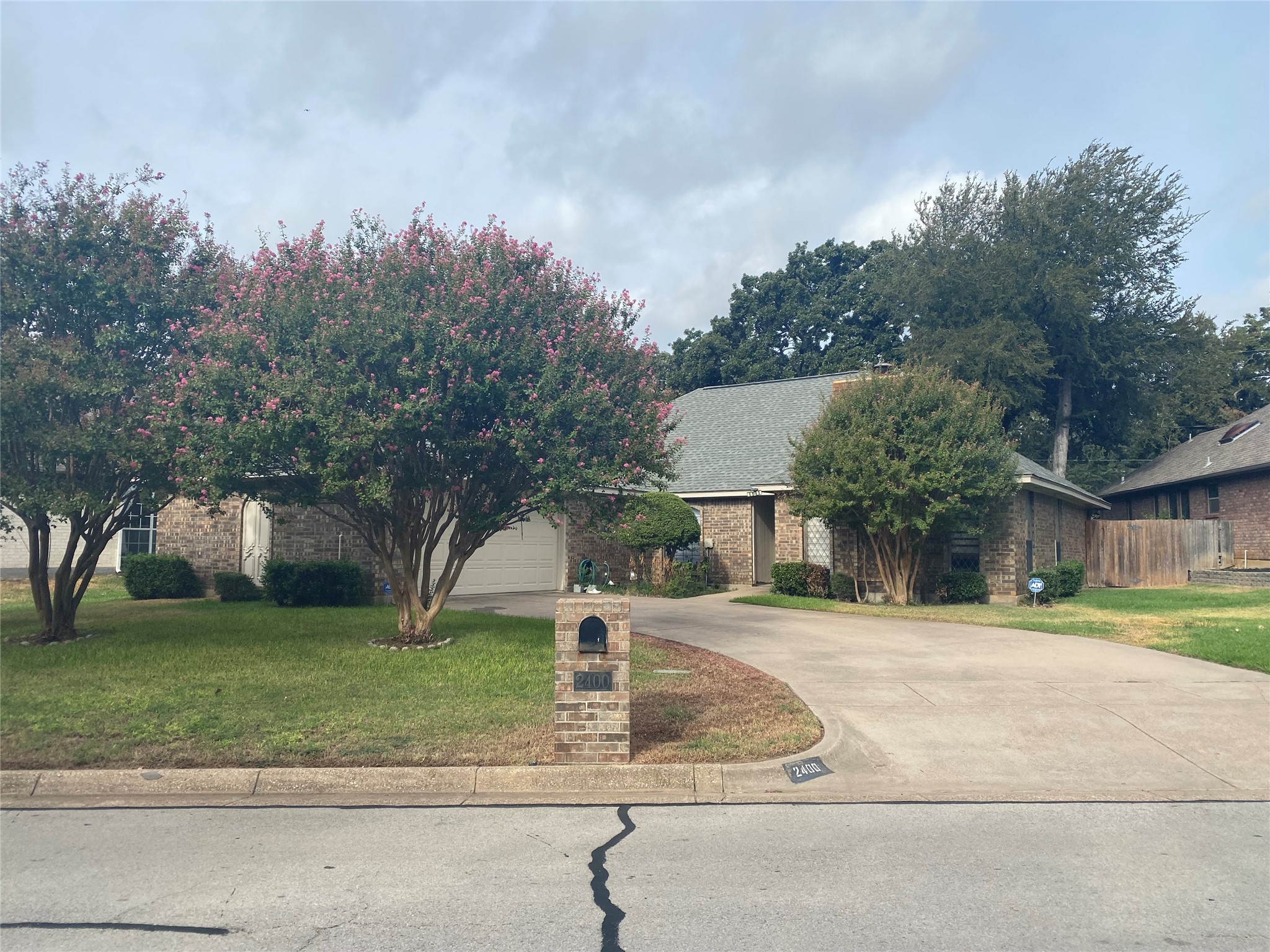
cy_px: 476
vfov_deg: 53.1
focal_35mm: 26
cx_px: 635
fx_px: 954
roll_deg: +0.1
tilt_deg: +3.8
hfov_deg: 67.3
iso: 32
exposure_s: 1/2513
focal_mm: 4.25
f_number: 1.8
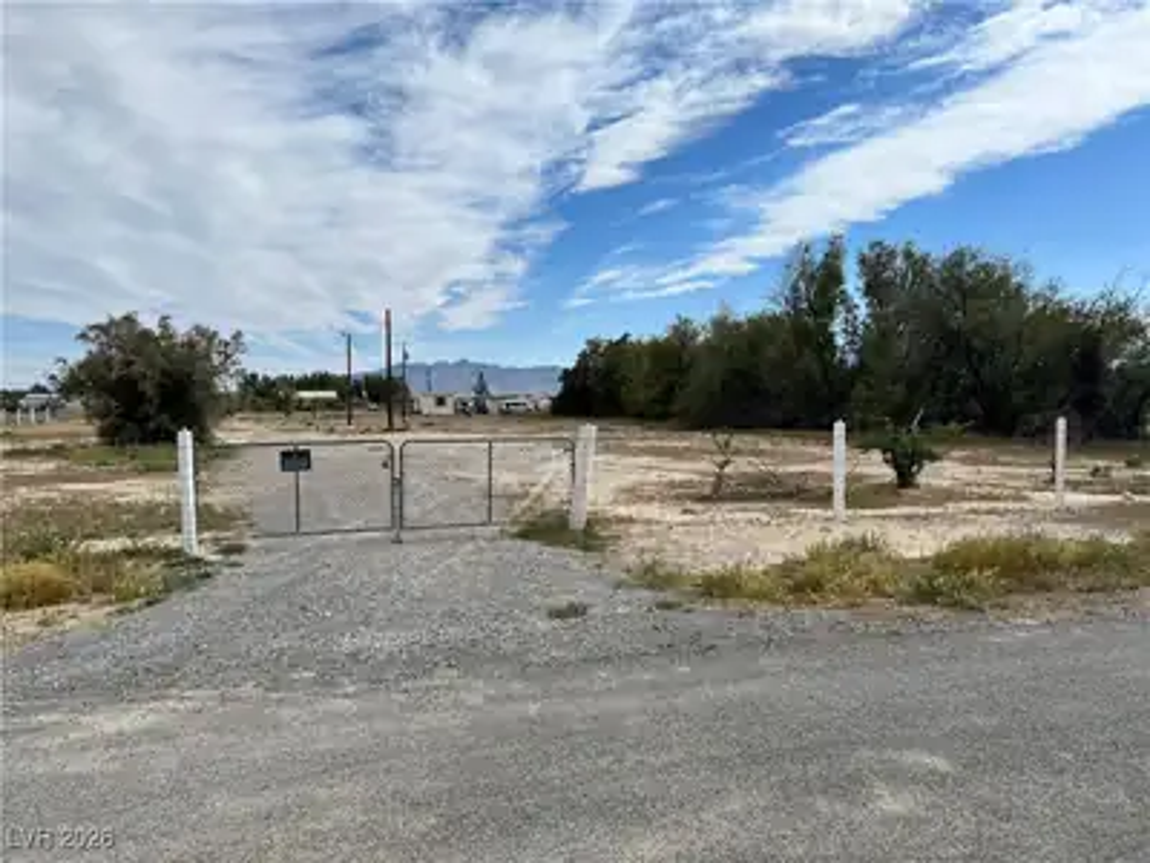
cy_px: 432
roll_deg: +0.5
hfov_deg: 67.3
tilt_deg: -2.6
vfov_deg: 53.1
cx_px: 575
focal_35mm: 26
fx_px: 864
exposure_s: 1/6993
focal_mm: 5.7
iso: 50
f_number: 1.5
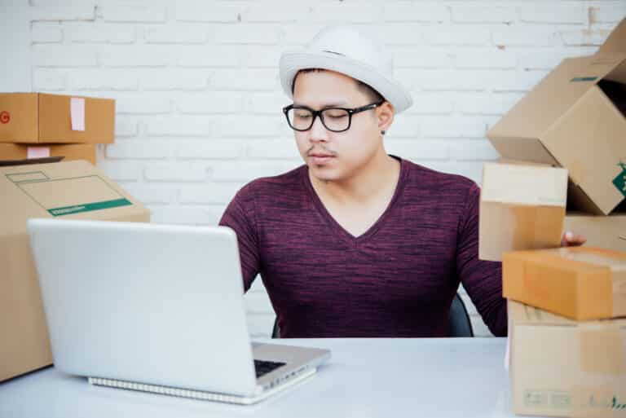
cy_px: 209
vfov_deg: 22.7
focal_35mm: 60
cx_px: 313
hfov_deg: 33.4
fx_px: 1044
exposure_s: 1/125
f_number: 2.8
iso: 100
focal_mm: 60
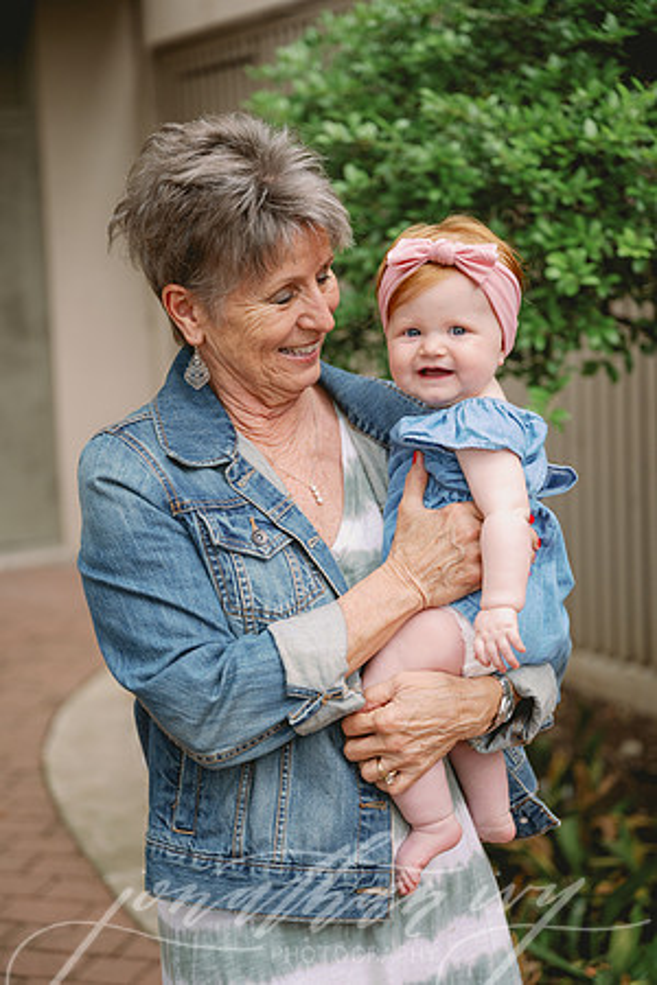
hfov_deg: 21.2
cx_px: 328
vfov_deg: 31.4
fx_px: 1752
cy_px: 492
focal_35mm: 64
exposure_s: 1/250
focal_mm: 64
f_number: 2.8
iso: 320
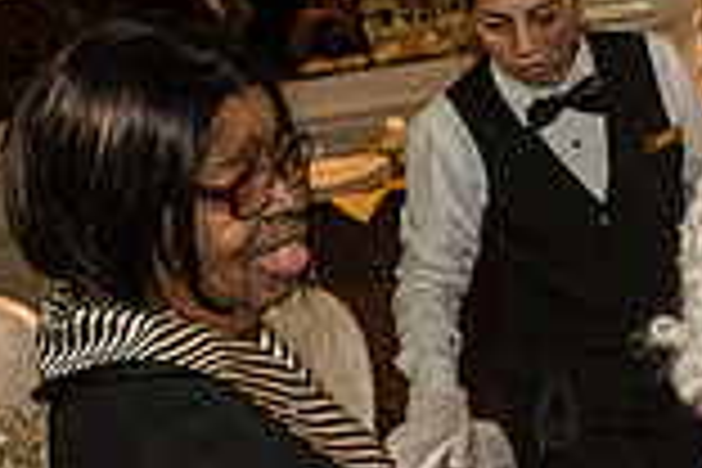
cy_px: 232
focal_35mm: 119
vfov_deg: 11.5
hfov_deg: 15.5
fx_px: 2320
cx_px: 1134
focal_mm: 32
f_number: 3.5
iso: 1600
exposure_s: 1/160
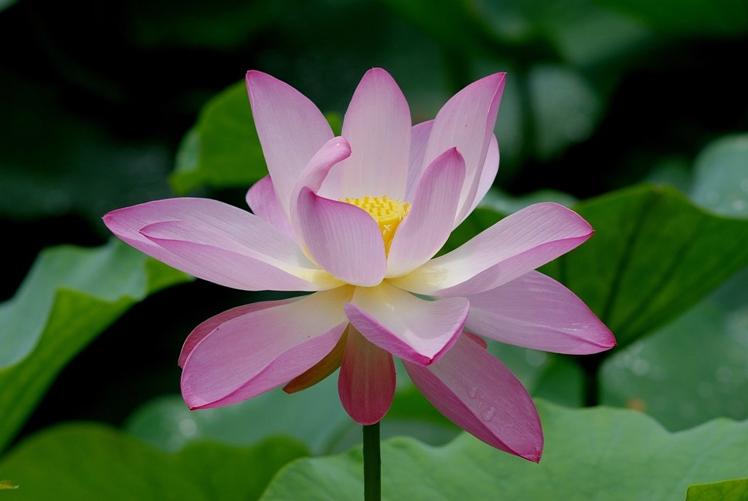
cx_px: 374
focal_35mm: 300
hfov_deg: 6.9
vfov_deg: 4.6
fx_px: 6241
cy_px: 250
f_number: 8
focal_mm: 200
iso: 100
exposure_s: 1/250
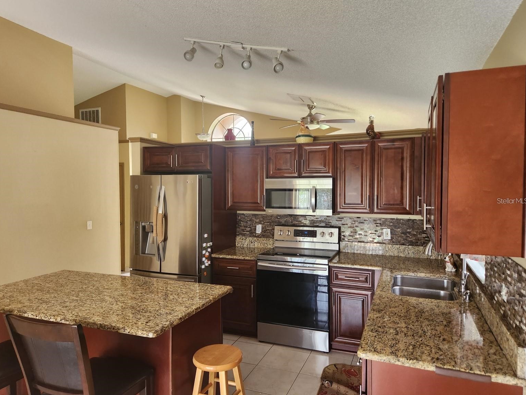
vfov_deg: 56.8
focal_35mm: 24
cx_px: 255
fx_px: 365
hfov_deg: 71.6
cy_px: 201
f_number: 1.8
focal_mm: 5.4
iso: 200
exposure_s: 1/180
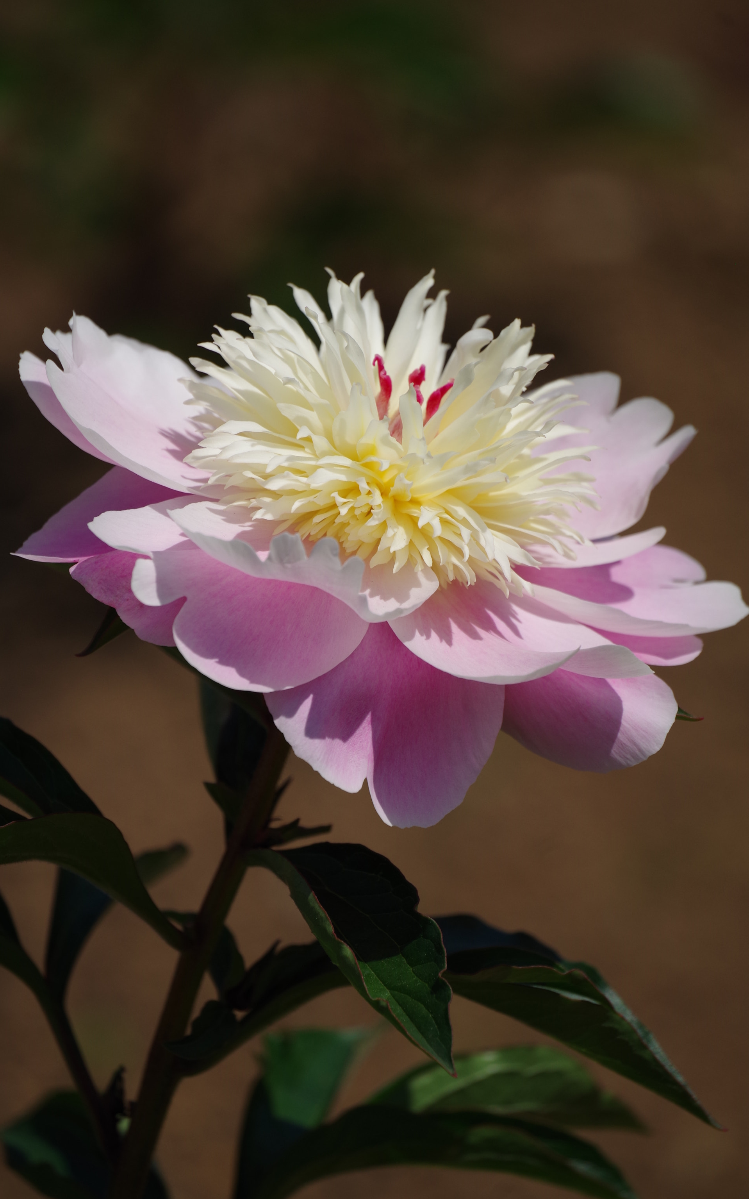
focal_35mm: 459
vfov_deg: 4.6
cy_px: 600
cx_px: 364
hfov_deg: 2.9
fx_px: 14992
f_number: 6.3
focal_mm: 300
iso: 100
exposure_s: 1/1000
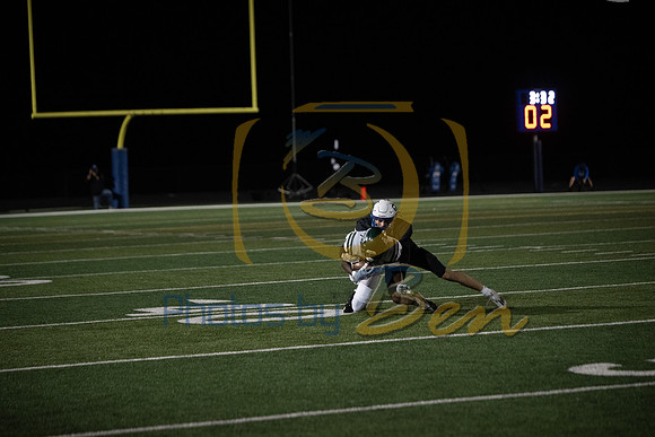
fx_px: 2366
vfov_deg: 10.6
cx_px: 328
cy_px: 218
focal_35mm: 130
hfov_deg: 15.8
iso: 5000
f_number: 2.8
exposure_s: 1/1600
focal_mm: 130
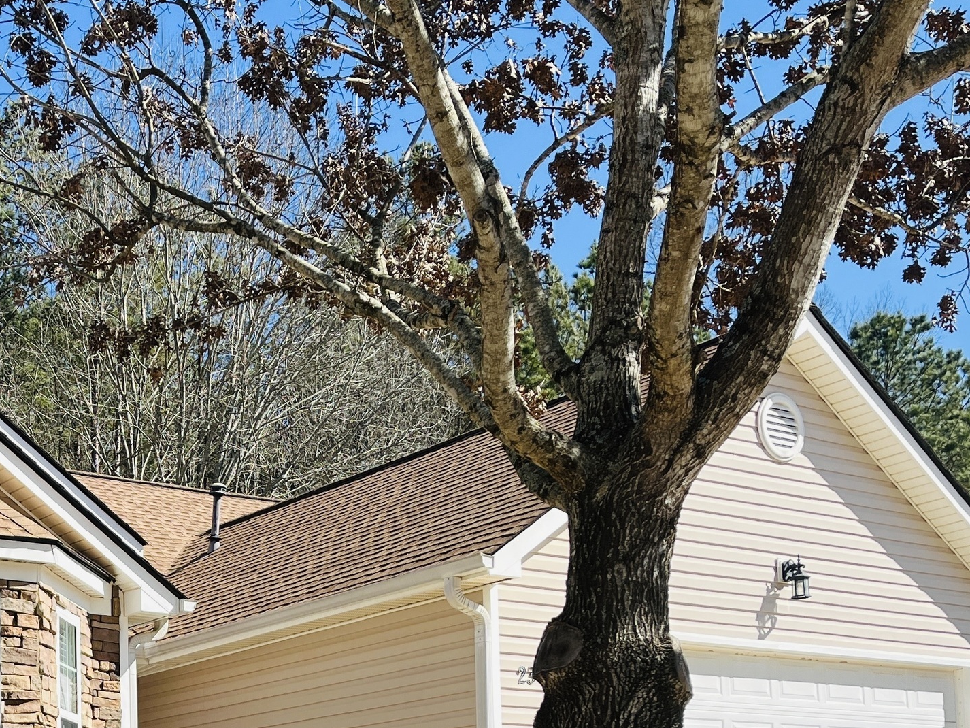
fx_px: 1569
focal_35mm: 56
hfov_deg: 32.8
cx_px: 117
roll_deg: +1.0
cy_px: 781
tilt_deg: +4.2
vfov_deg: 24.5
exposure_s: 1/2463
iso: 50
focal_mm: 5.1
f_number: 1.6
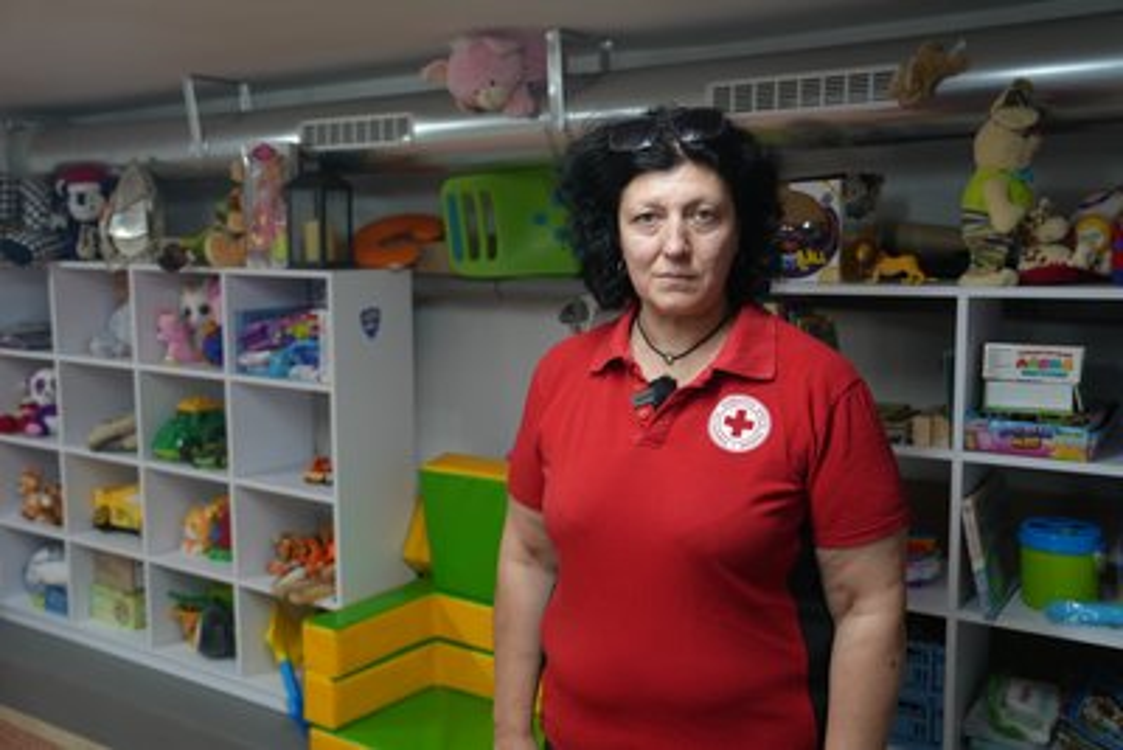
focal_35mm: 35
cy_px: 375
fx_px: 1092
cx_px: 562
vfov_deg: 37.9
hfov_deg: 54.4
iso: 1600
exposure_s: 1/160
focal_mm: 35
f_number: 4
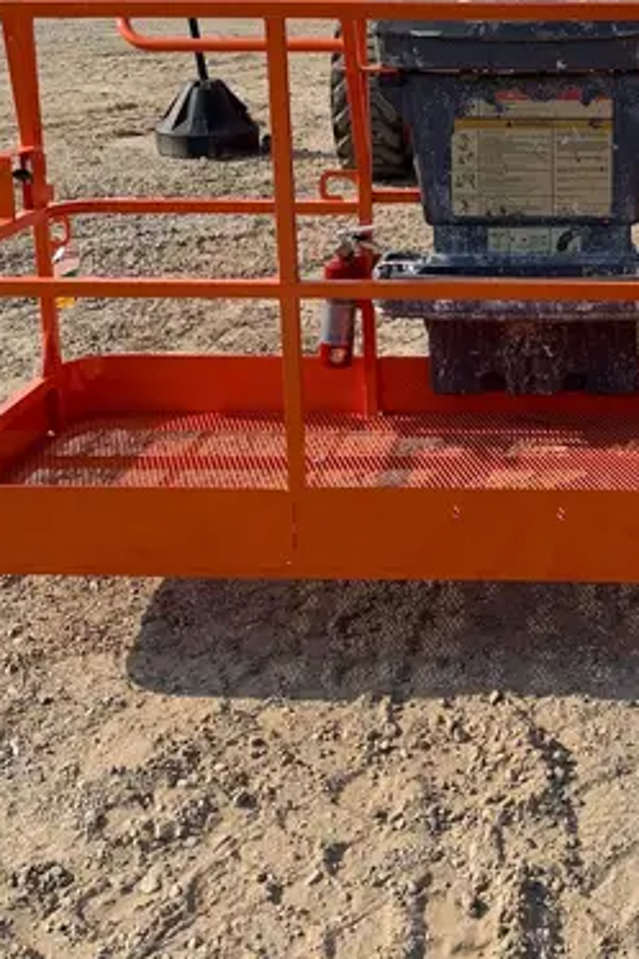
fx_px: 1412
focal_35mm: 53
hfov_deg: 24.8
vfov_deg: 36.8
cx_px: 565
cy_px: 263
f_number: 1.8
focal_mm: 4.25
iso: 25
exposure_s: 1/1718
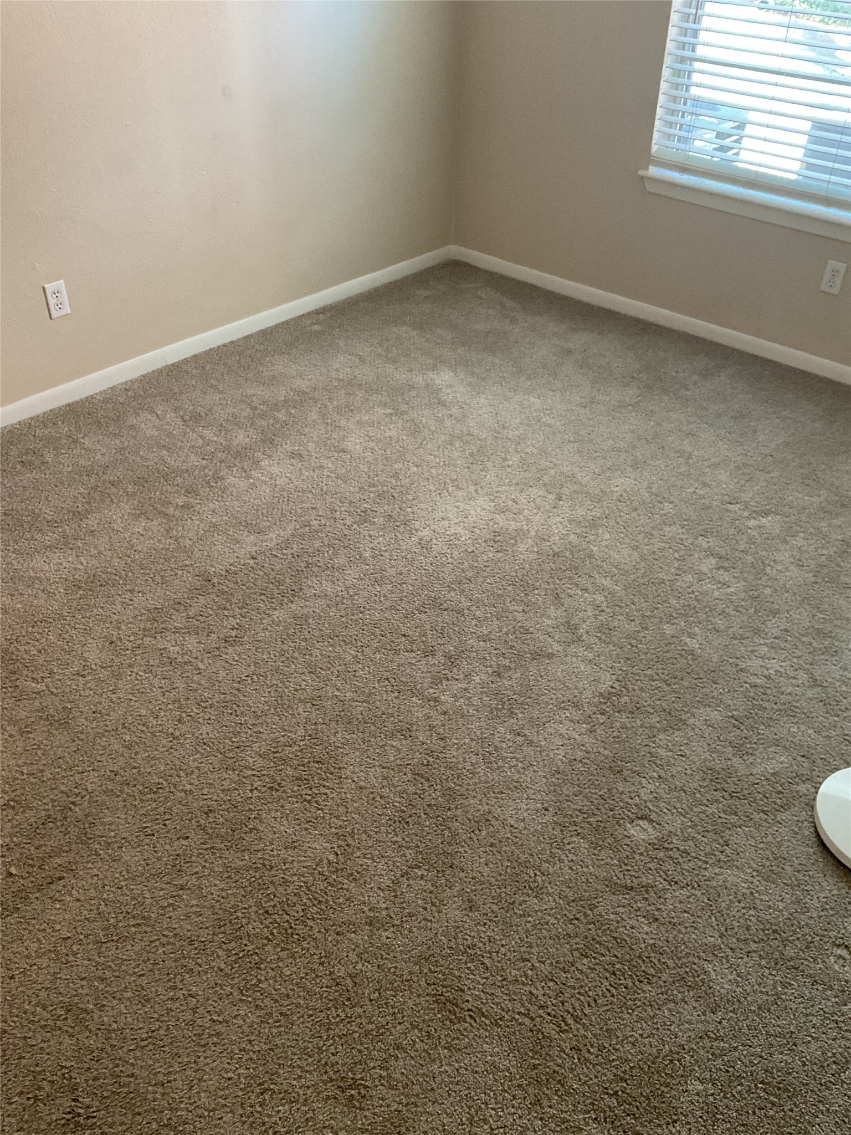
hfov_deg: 48.2
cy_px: 568
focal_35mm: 29
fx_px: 951
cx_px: 426
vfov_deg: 61.7
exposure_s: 1/60
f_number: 1.8
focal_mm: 3
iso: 250
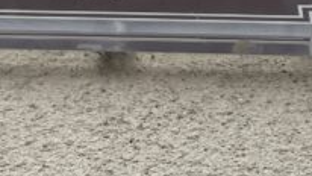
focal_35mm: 347
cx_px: 12
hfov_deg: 6.2
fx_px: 2871
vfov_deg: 3.5
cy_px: -105
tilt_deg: +57.1
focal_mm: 7.5
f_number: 2.2
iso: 20
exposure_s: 1/752
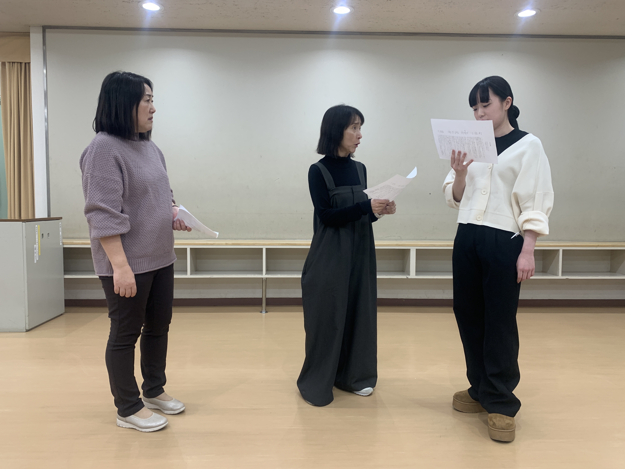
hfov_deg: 67.3
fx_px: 469
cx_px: 312
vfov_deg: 53.1
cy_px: 234
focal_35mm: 26
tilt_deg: -4.3
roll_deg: -0.3
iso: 80
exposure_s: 1/121
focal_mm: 4.25
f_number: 1.8
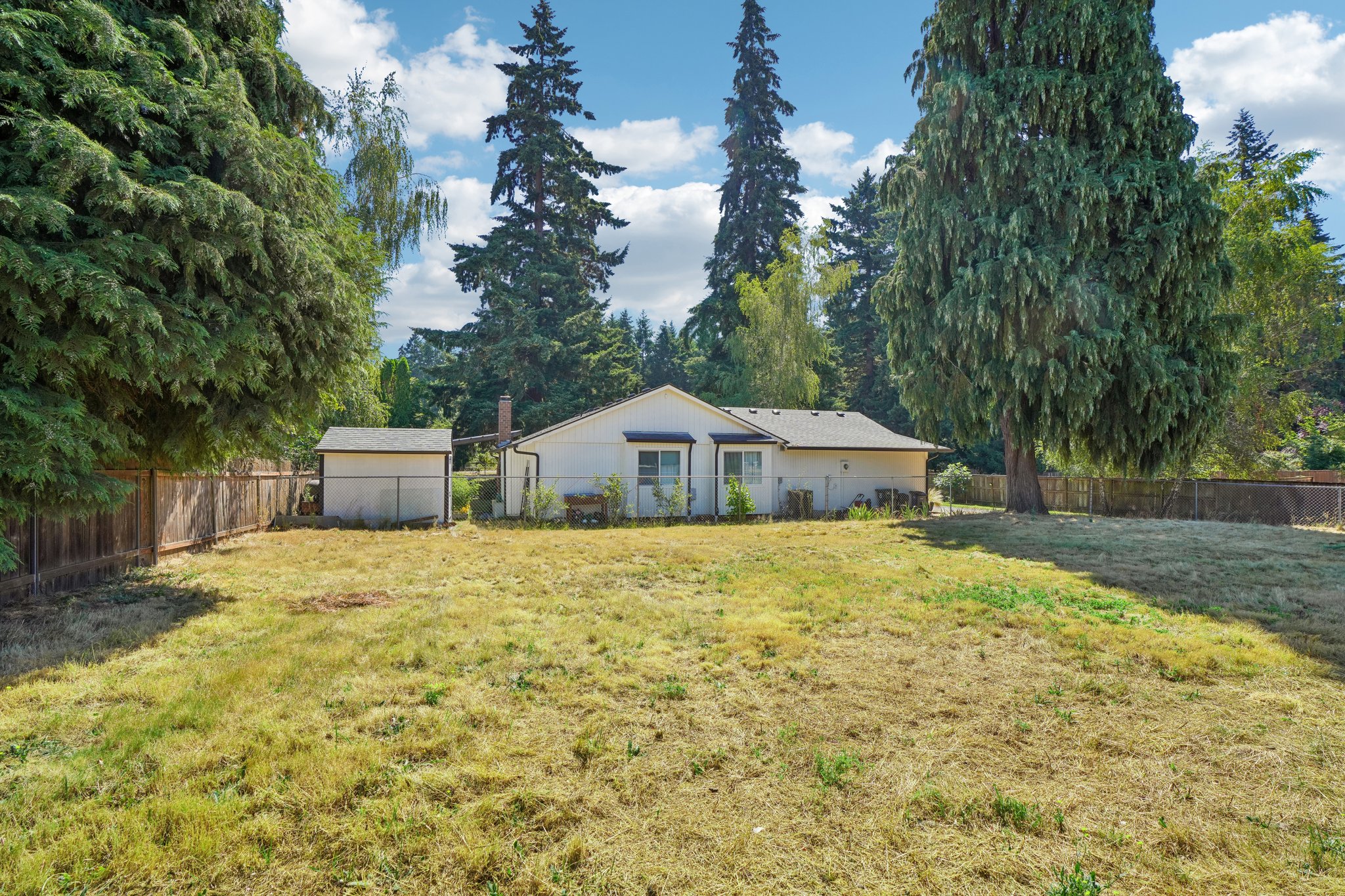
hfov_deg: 96.7
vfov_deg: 73.7
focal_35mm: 16
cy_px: 448
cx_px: 672
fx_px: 598
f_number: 8
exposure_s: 1/500
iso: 400
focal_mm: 16
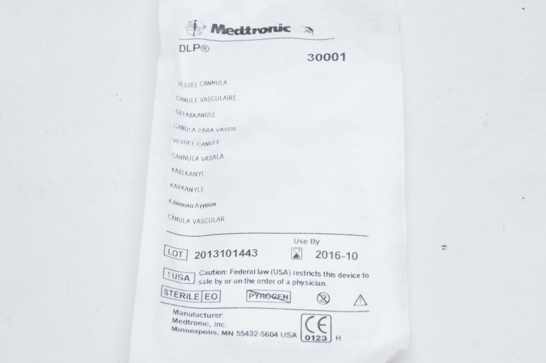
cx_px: 273
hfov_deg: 25.5
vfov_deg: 17.1
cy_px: 182
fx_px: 1204
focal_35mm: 80
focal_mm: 53
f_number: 13
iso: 800
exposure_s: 1/15
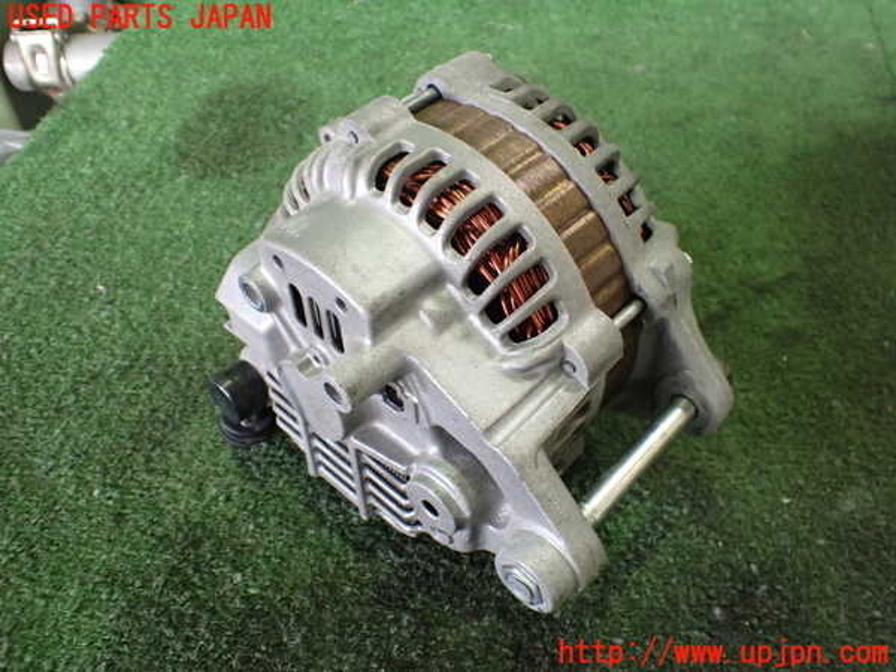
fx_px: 777
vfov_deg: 46.8
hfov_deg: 60.0
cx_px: 448
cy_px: 336
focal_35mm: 30
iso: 800
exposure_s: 1/100
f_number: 2.3
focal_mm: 5.4
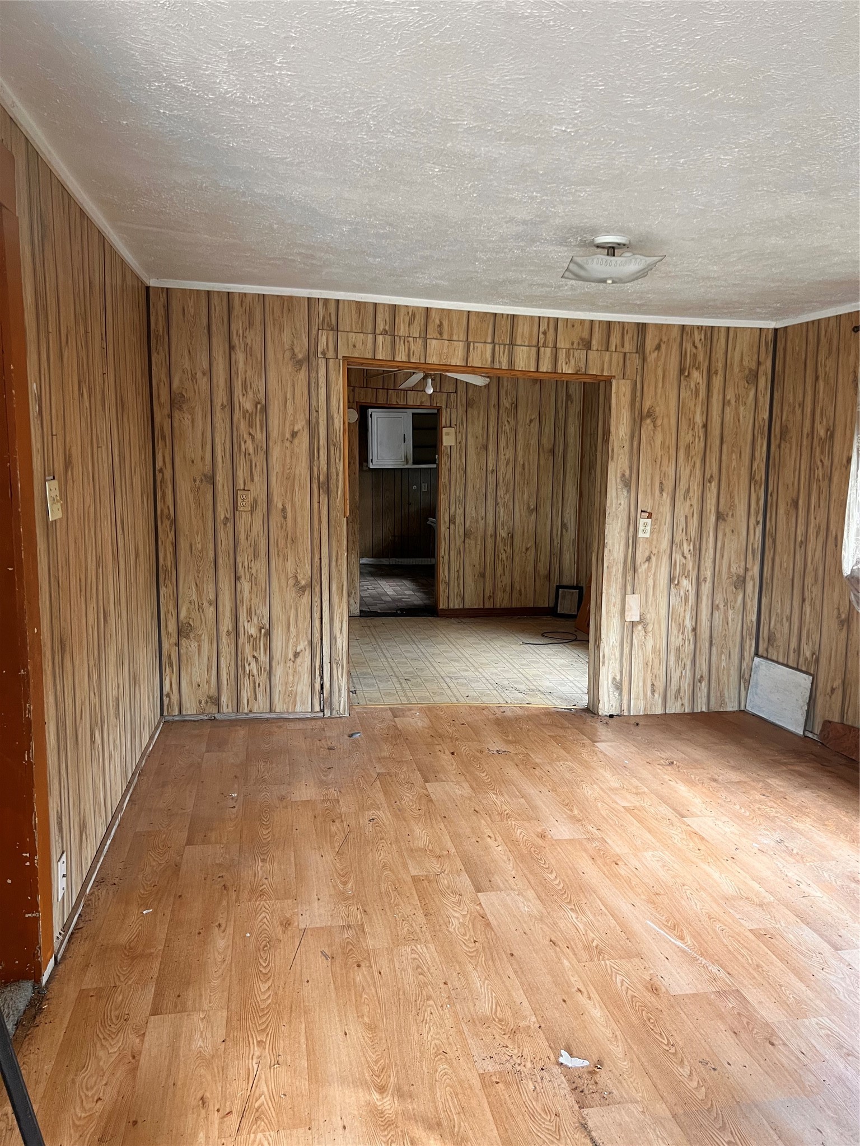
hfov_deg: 53.1
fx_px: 861
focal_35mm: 26
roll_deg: +0.2
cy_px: 573
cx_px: 430
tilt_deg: -7.0
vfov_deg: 67.3
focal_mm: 5.7
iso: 125
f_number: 1.5
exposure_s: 1/91
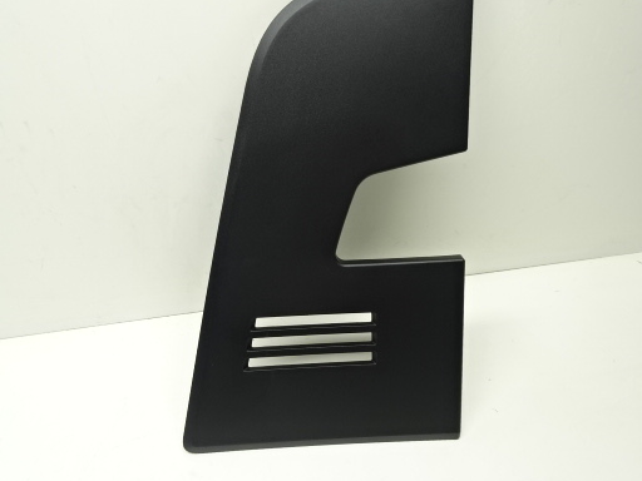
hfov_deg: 59.9
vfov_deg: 46.7
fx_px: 556
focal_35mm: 30
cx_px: 341
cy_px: 205
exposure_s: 1/30
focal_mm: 4.1
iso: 100
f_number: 3.5
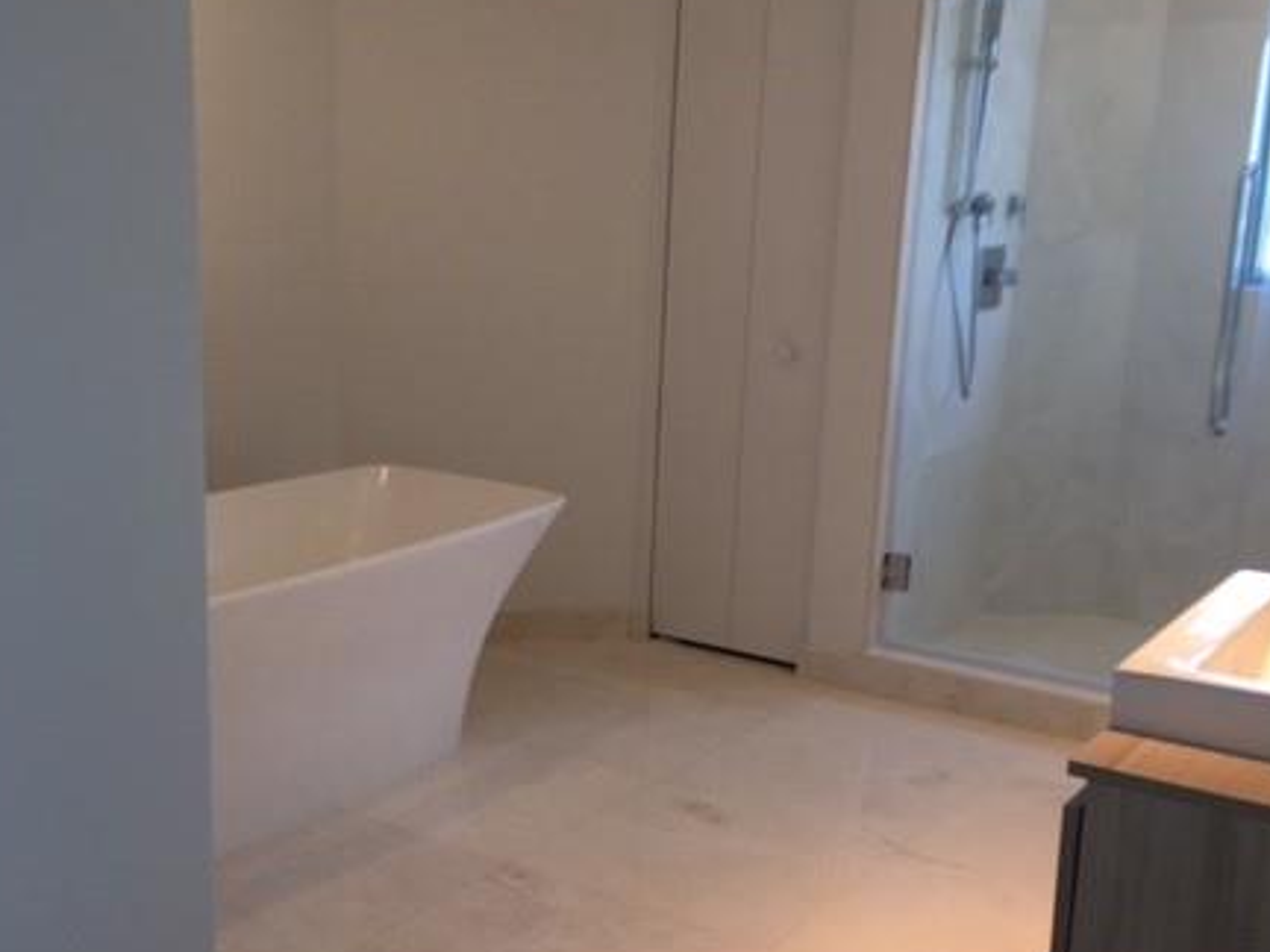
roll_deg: -2.8
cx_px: 485
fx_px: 1578
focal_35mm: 43
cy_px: 573
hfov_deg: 43.5
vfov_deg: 33.5
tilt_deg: -13.2
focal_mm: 4.15
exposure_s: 1/60
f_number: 2.2
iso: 32
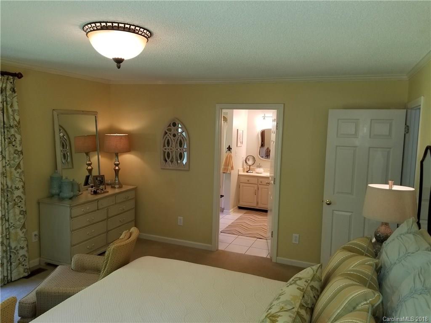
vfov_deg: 53.1
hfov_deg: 67.3
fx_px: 324
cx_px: 216
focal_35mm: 26
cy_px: 162
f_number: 1.7
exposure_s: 1/30
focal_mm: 4.3
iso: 80
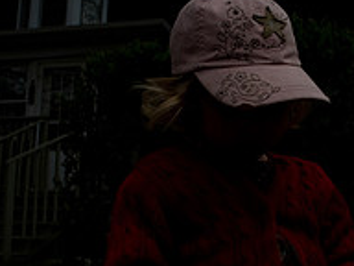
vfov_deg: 32.1
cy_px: 153
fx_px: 460
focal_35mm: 45
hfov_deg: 40.8
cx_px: 268
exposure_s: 1/4000
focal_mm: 20
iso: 200
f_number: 8
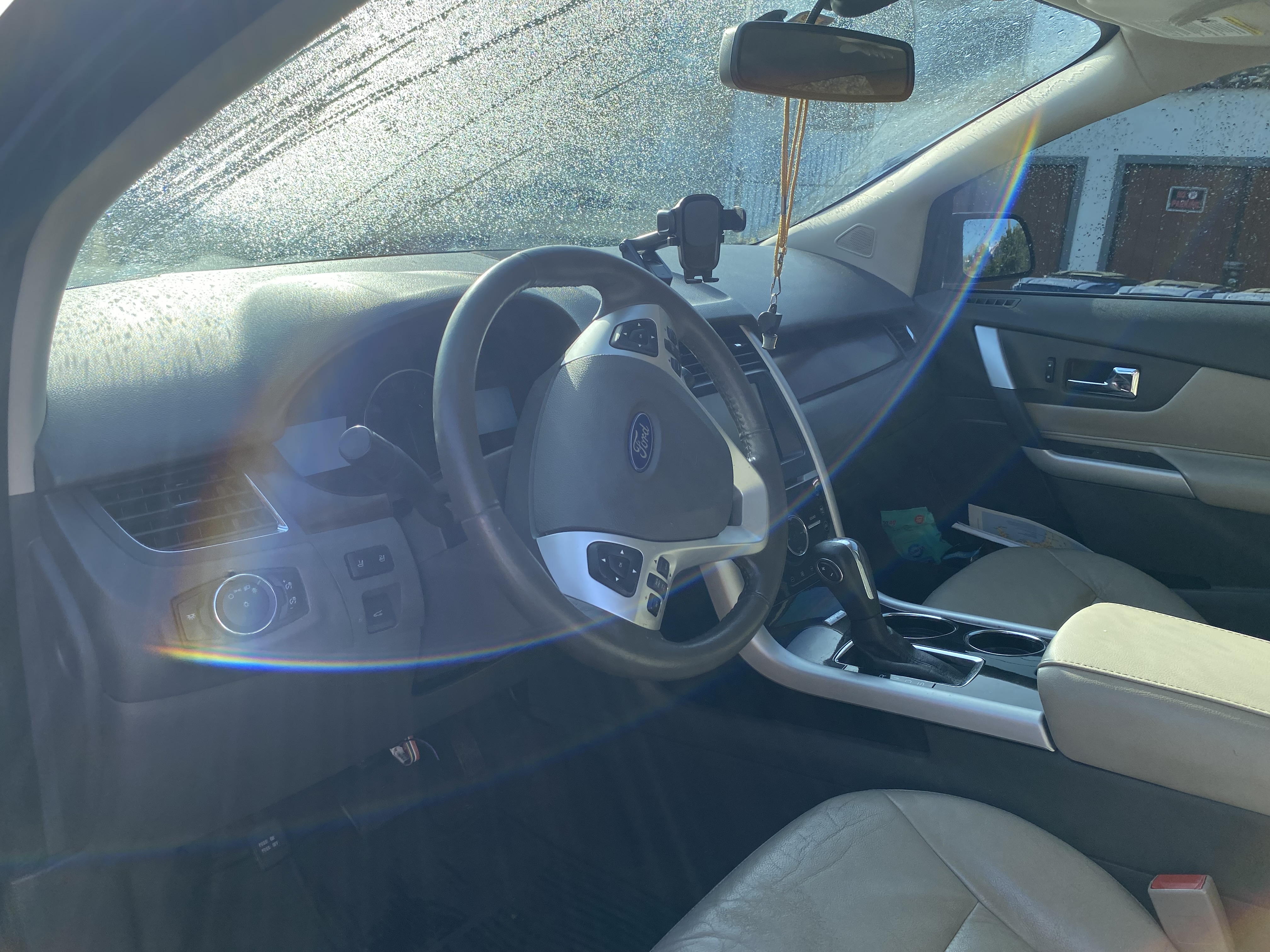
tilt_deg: -12.3
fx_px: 954
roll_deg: -5.1
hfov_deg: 67.3
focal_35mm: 26
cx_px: 635
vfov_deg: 53.1
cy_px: 476
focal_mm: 4.25
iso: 32
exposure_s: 1/1124
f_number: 1.8
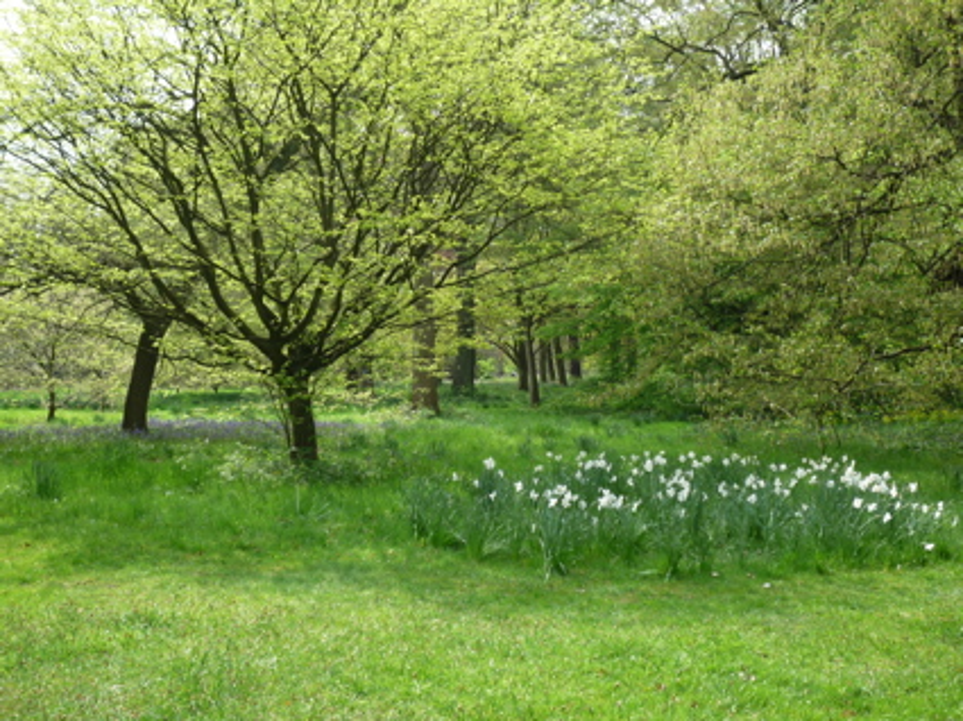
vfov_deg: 30.8
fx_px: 1306
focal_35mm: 47
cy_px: 360
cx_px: 482
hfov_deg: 40.5
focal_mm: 8.3
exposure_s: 1/250
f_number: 4.3
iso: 100
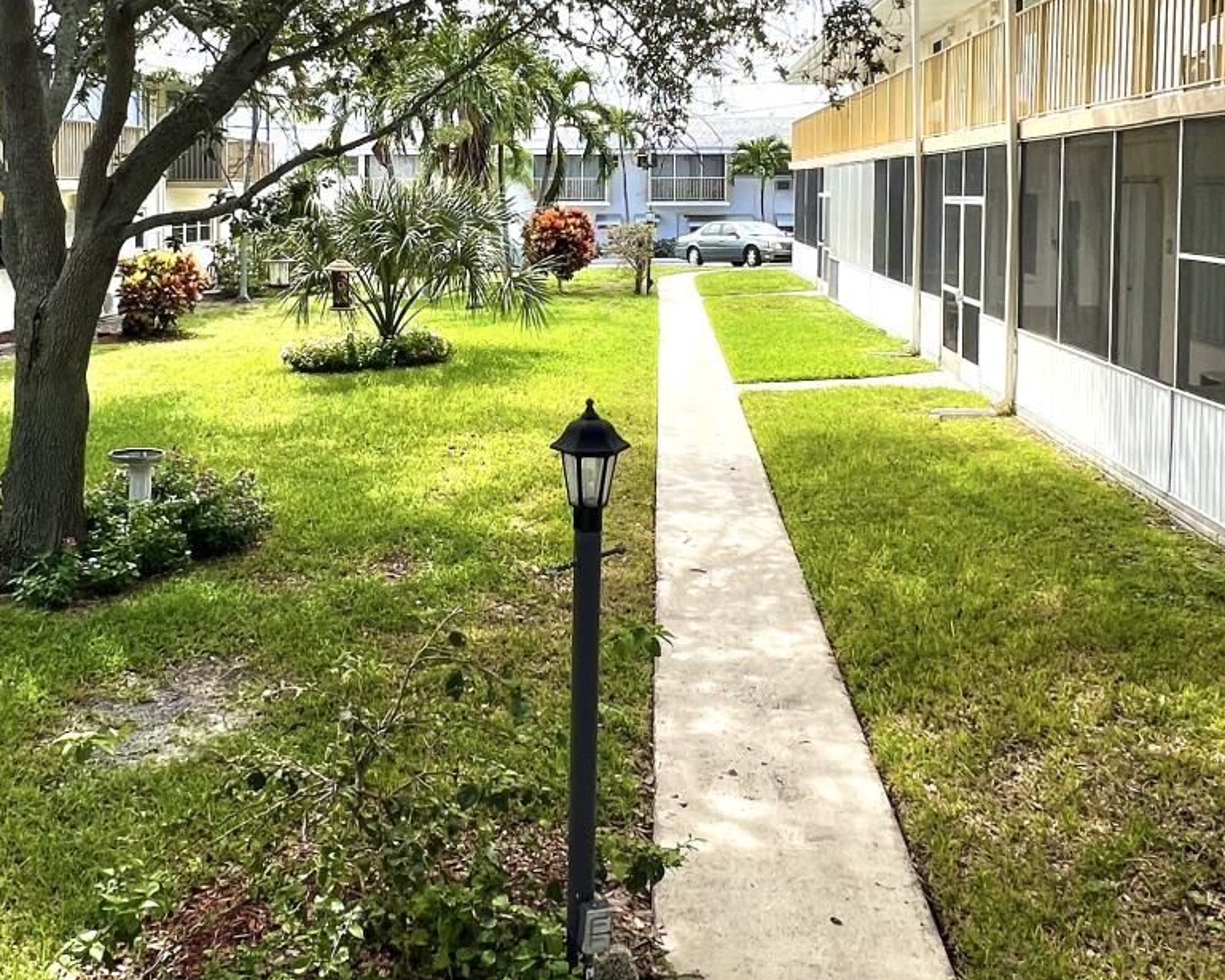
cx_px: 467
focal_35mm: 33
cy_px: 250
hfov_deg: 53.7
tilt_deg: -3.1
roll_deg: -0.7
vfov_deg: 43.2
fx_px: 1196
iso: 32
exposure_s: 1/463
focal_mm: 1.57
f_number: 1.8
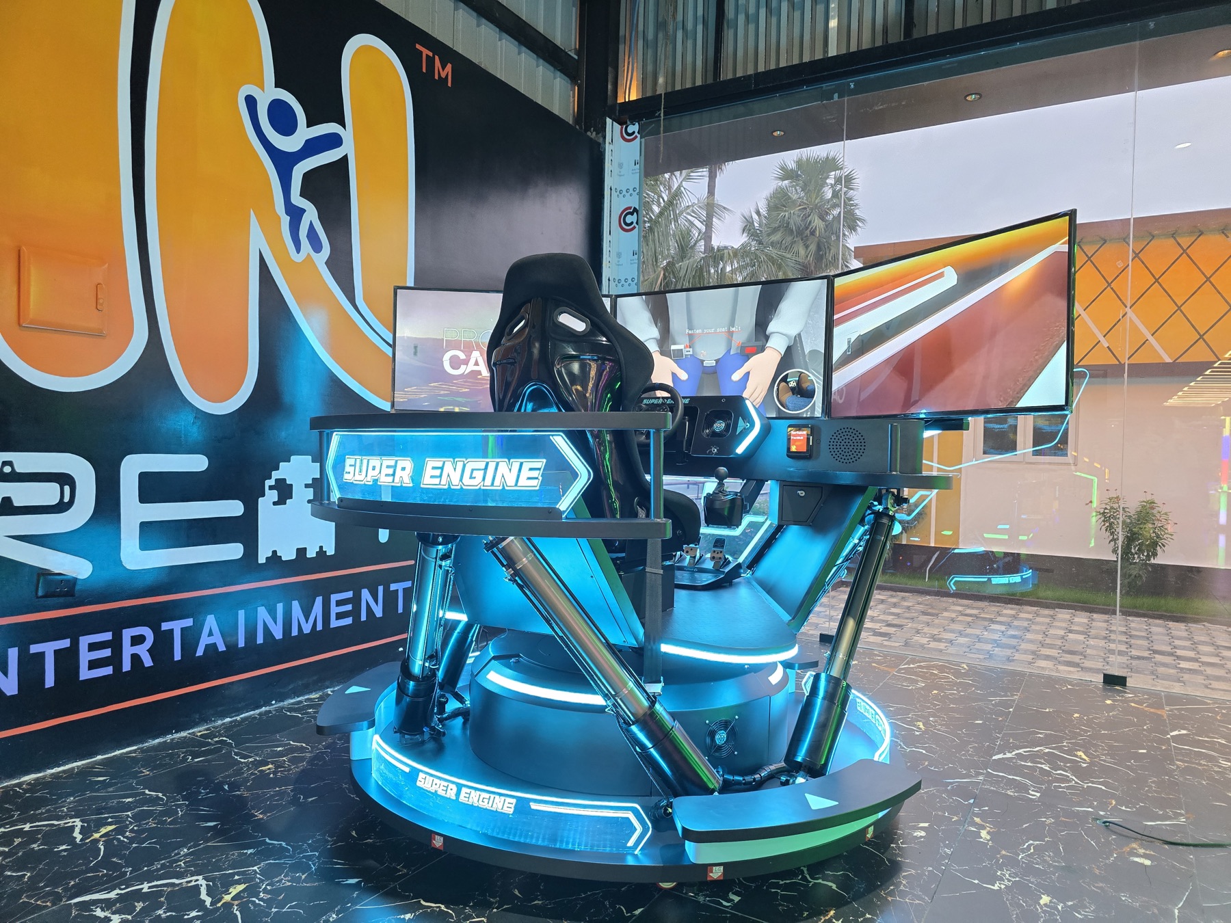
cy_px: 462
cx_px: 616
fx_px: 818
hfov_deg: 73.9
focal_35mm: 23
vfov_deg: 58.9
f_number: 1.7
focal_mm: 6.3
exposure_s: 1/100
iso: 500
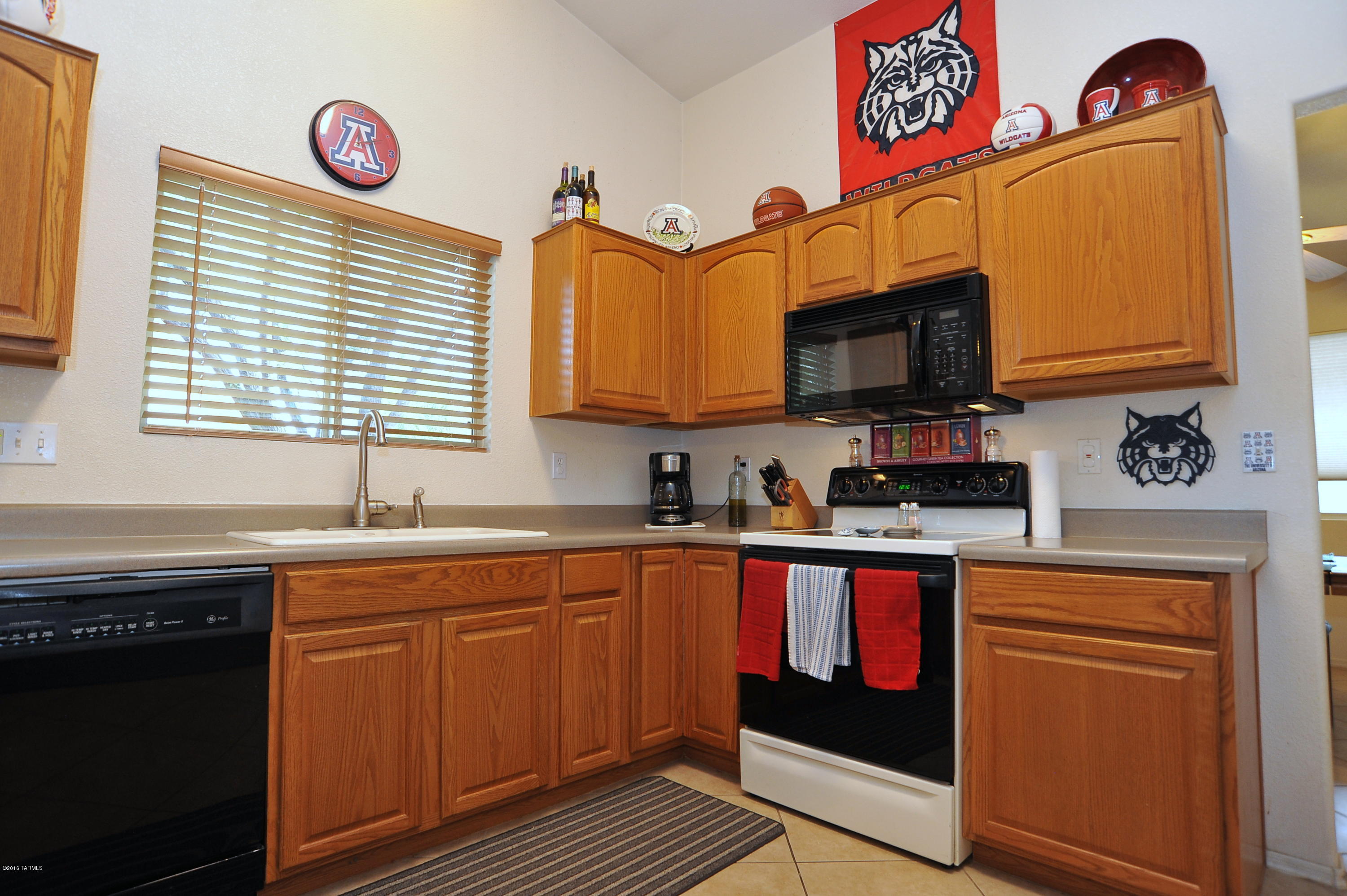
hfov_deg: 90.0
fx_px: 673
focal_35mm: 18
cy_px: 448
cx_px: 674
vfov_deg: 67.3
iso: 1000
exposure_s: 1/30
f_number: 6.3
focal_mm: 18
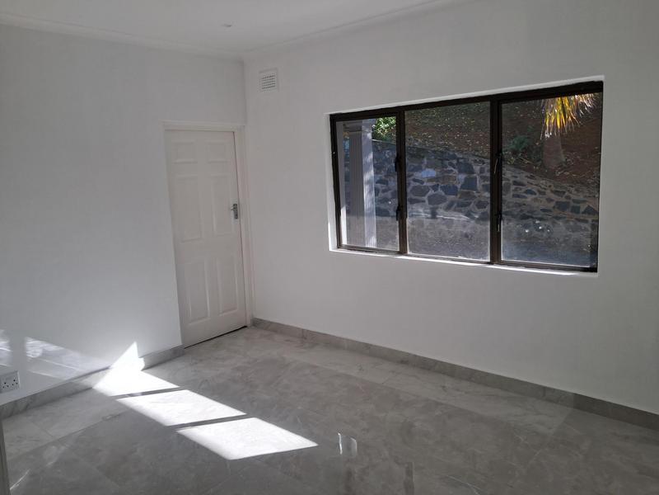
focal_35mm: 27
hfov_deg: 65.3
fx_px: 514
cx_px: 330
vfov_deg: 51.4
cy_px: 248
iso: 50
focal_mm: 4
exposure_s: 1/146
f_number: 1.8
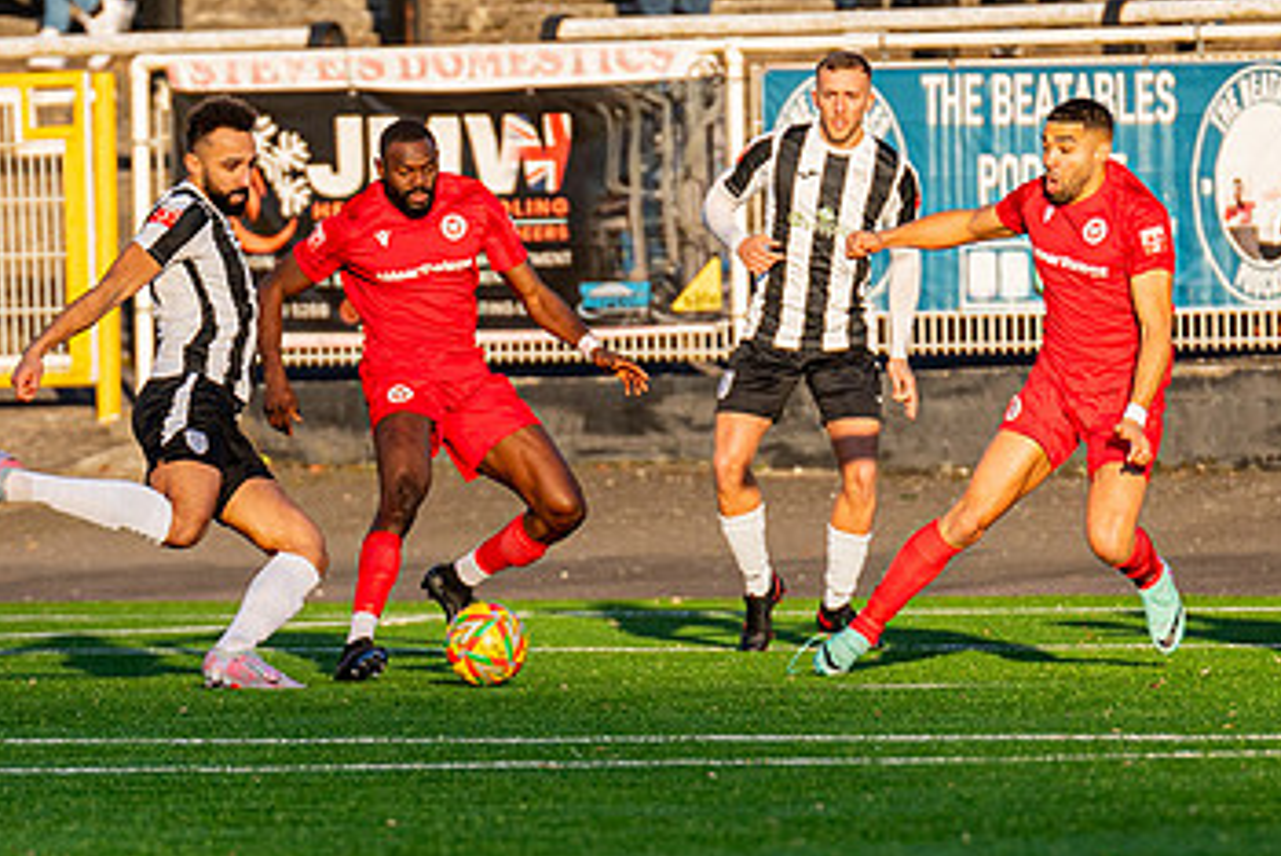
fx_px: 26531
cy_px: 382
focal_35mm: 745
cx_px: 428
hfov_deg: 2.8
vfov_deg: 1.8
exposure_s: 1/2500
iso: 400
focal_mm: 300
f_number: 4
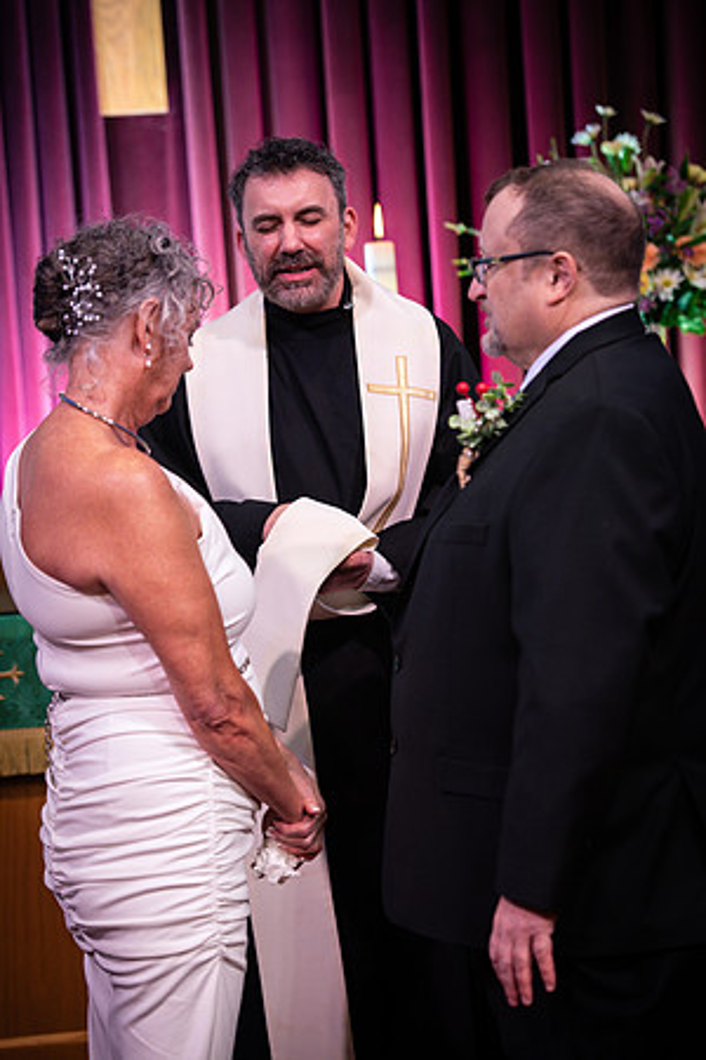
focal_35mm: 112
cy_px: 530
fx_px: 3294
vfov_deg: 18.3
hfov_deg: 12.2
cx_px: 353
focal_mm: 112
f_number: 2.8
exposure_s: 1/200
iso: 800
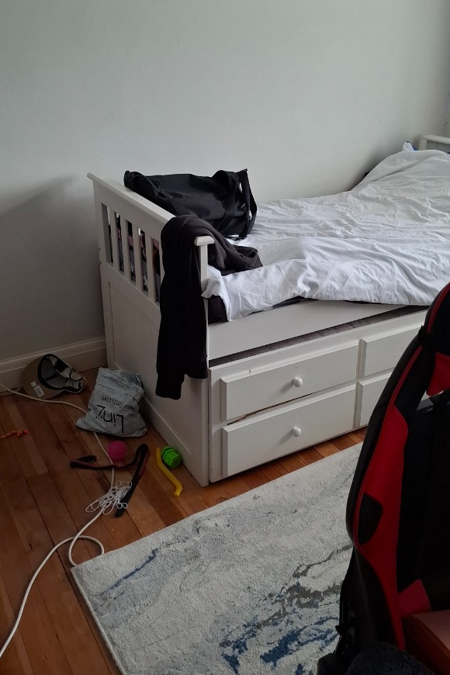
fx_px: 619
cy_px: 310
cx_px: 254
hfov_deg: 39.9
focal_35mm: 33
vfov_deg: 57.1
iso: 320
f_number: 1.8
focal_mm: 5.54
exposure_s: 1/33
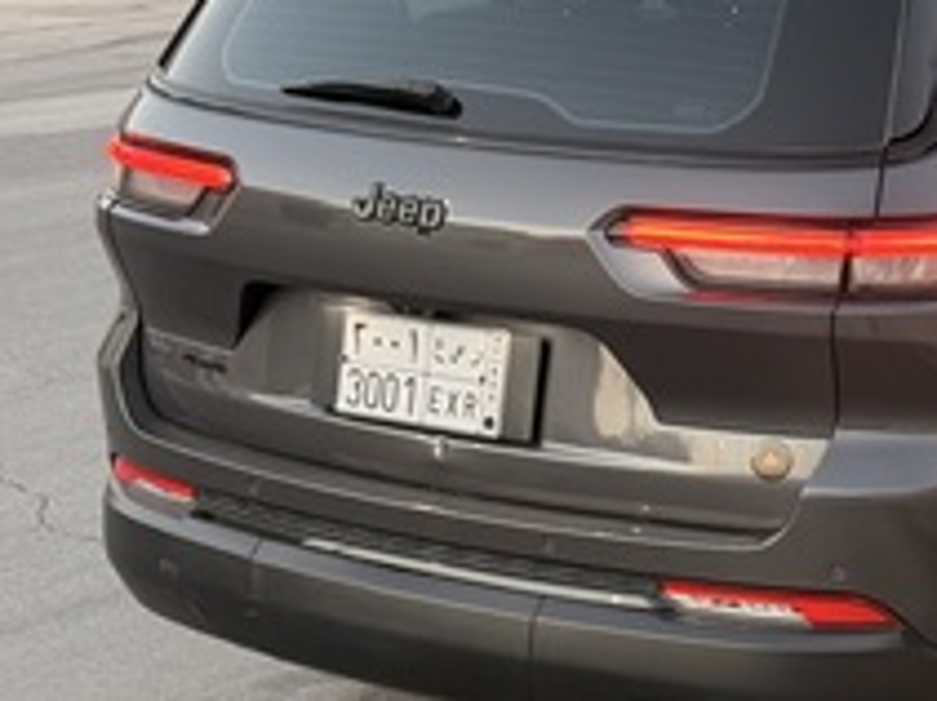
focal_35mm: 104
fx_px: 2814
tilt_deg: -11.0
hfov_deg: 18.4
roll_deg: -0.2
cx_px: 939
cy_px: 255
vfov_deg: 14.2
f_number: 1.78
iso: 160
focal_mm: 6.76
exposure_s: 1/60
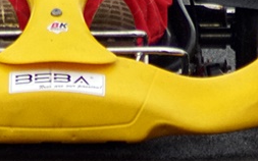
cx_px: 128
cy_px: -13
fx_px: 10685
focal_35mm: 1520
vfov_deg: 0.9
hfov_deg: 1.4
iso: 800
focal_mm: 210
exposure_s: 1/2000
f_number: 5
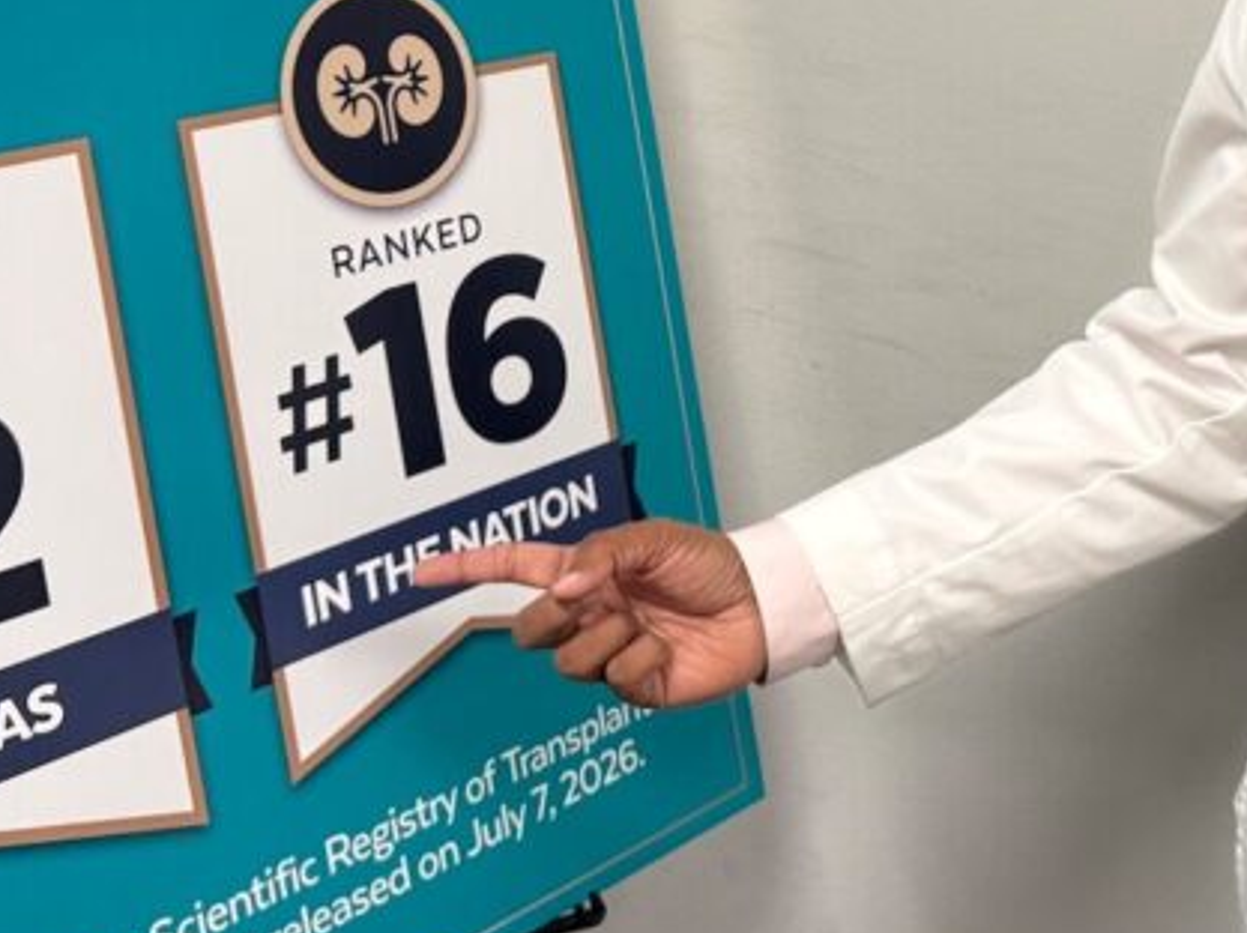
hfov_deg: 32.3
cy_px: 15
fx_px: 2124
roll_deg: -3.0
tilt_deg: -10.3
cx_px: 894
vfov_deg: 23.8
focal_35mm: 59
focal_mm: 6.76
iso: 320
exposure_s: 1/60
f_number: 1.78
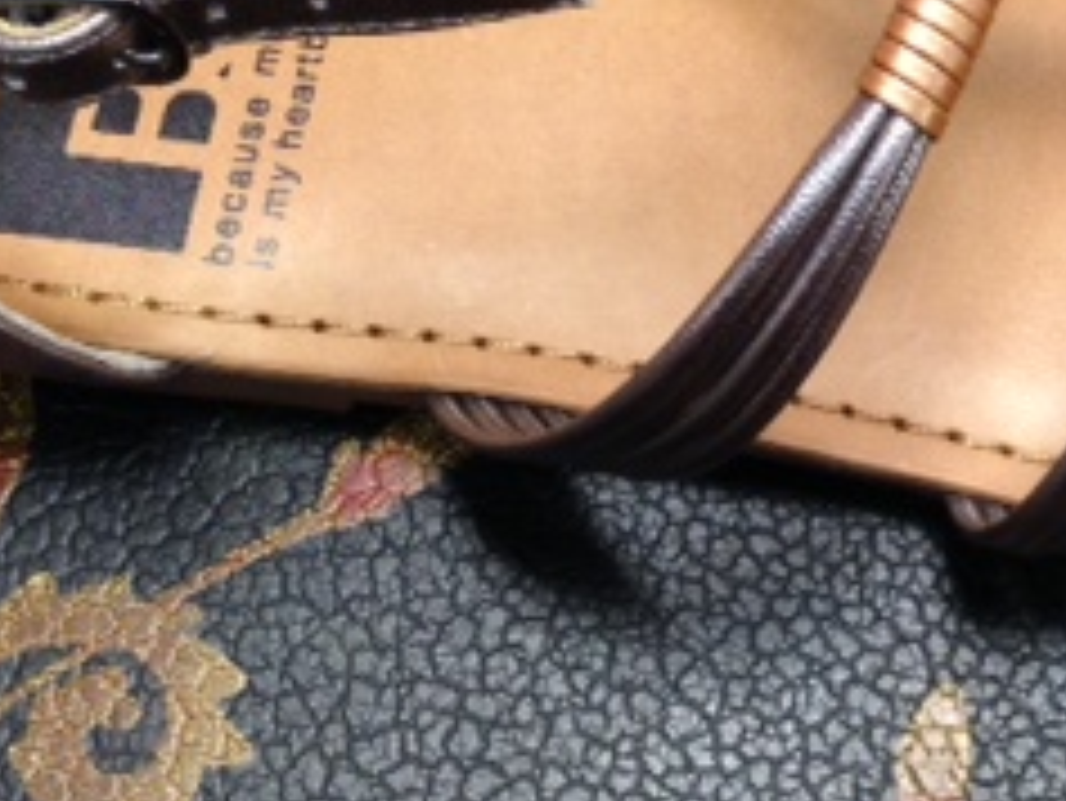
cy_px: 63
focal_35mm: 89
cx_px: 850
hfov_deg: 21.7
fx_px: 2742
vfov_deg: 16.4
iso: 100
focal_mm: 4.12
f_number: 2.4
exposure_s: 1/20
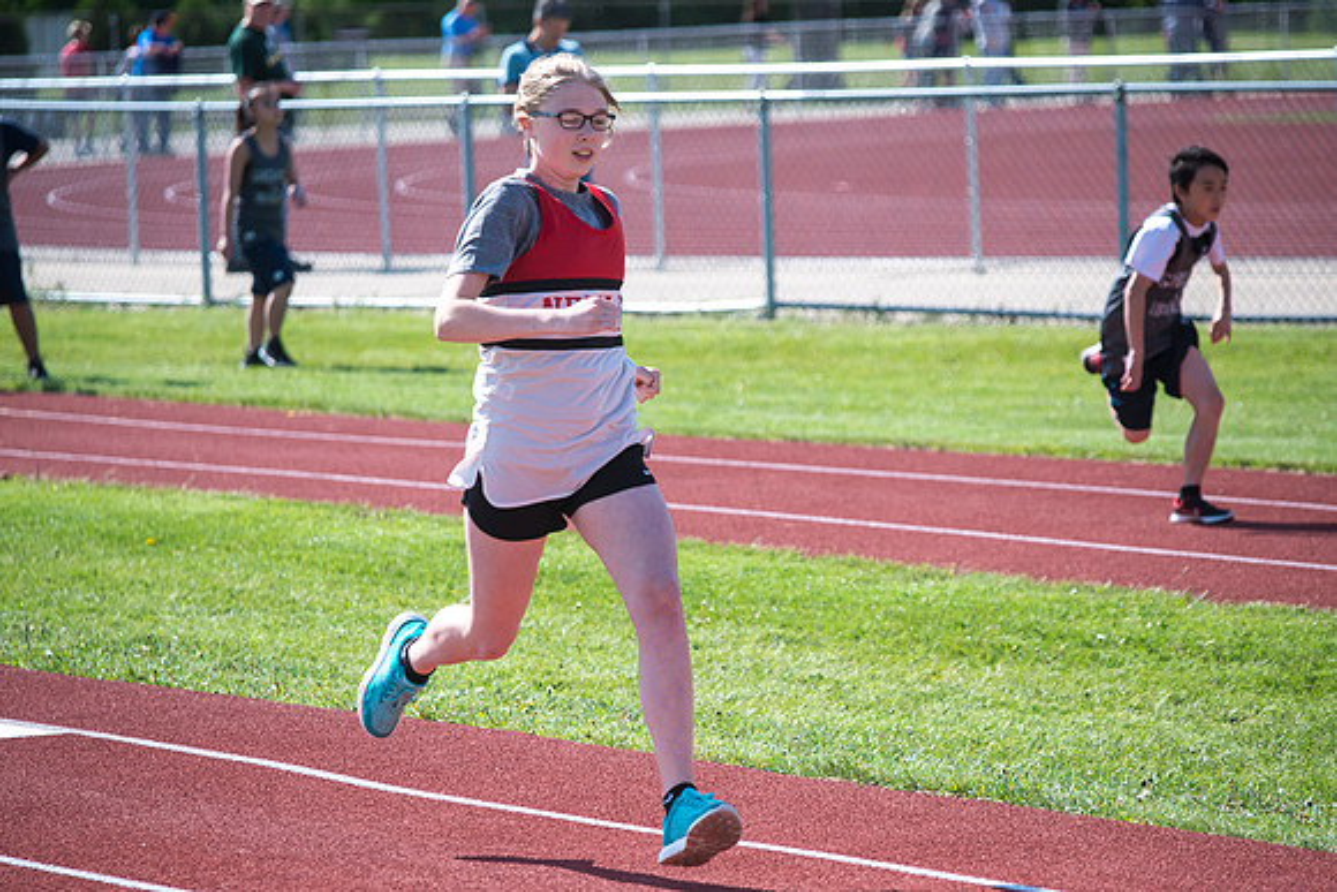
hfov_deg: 9.4
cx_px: 668
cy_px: 446
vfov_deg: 6.2
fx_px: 8172
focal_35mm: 220
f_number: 6.3
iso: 1000
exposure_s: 1/3200
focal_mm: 220
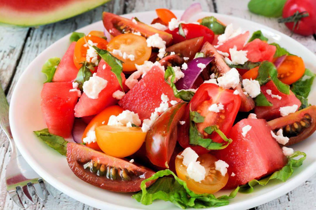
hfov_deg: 37.9
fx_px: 461
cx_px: 158
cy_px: 105
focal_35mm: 52
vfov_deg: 25.8
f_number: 11
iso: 100
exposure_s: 5
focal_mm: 35
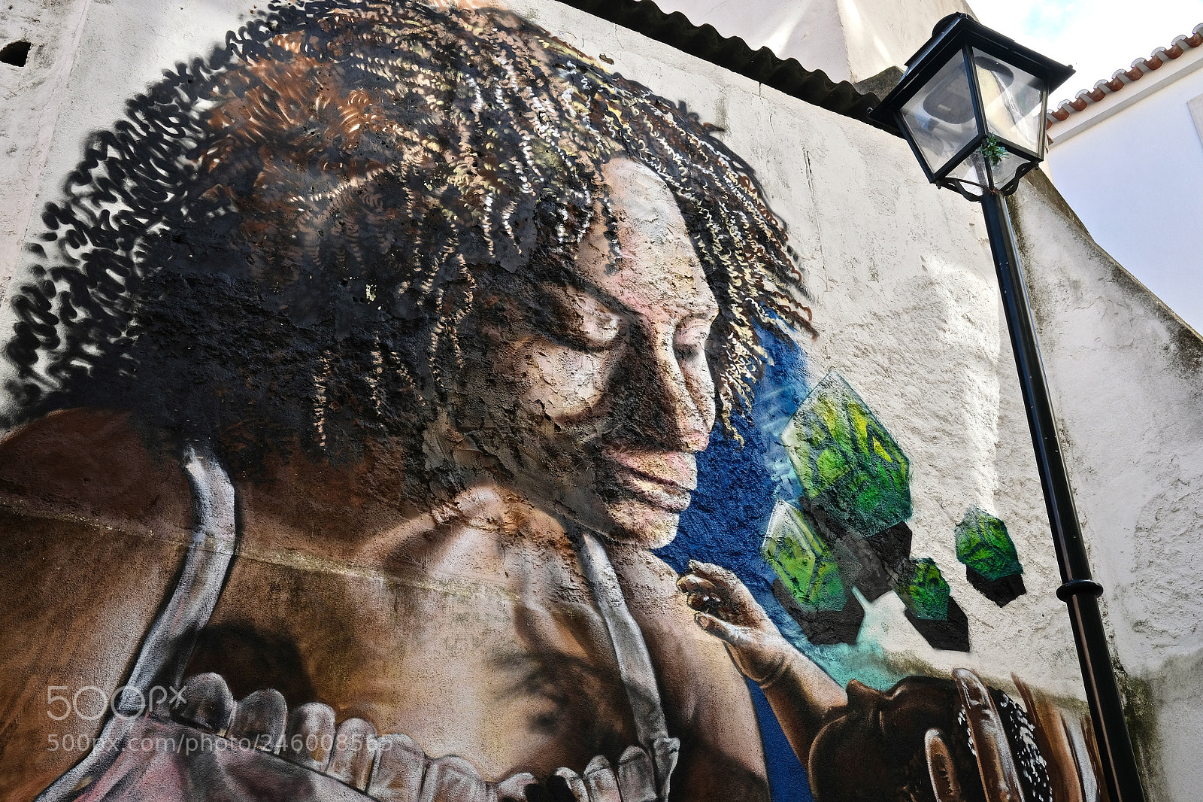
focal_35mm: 35
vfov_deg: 37.8
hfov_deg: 54.4
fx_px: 1169
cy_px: 401
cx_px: 602
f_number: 16
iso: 400
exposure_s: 1/60
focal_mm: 23
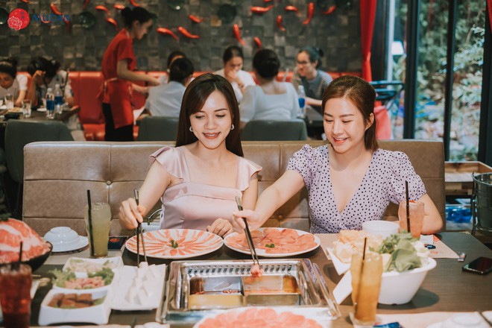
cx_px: 246
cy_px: 164
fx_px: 724
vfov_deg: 25.5
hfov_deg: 37.5
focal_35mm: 53
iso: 800
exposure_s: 1/125
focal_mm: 35
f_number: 2
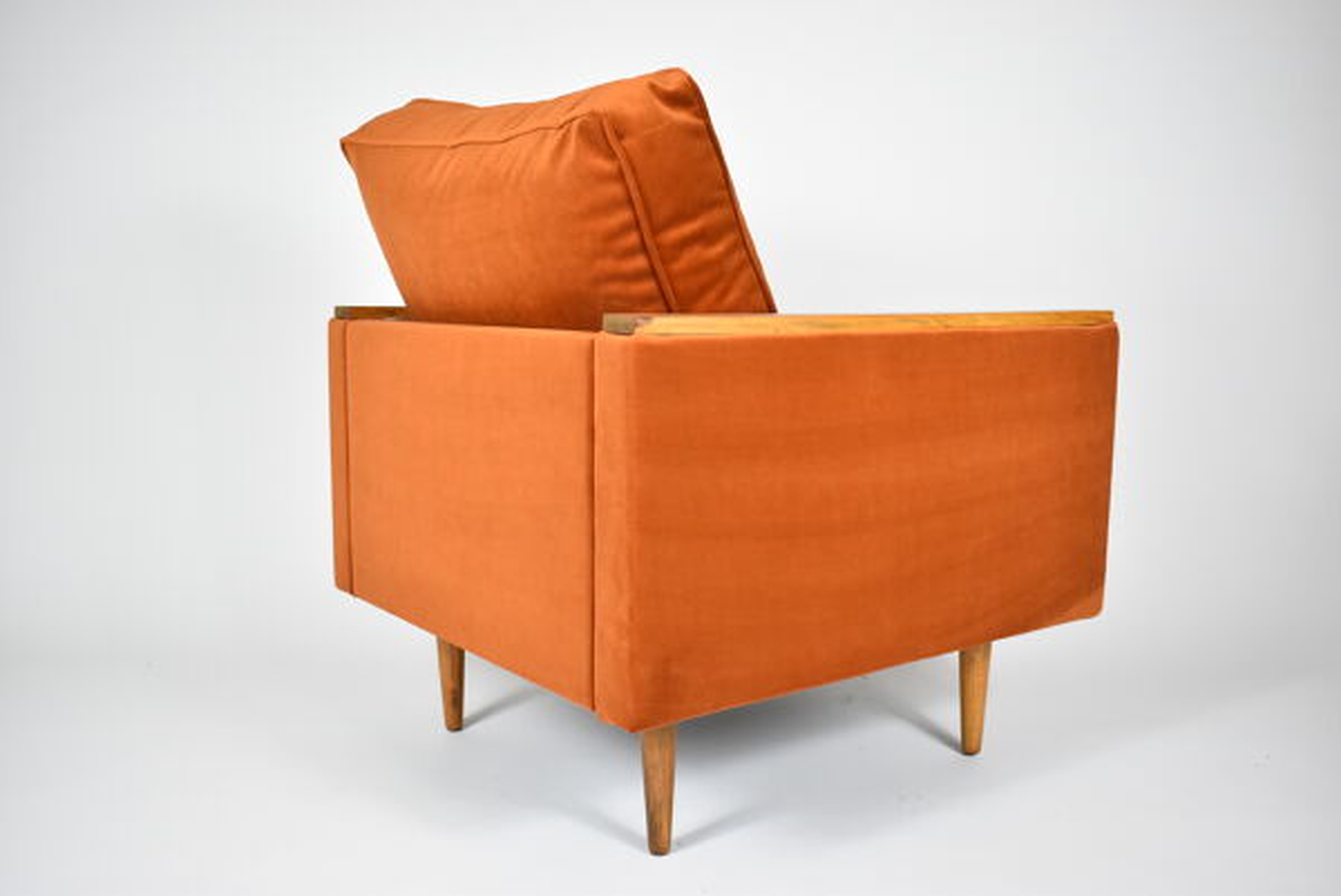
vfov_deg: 38.4
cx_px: 670
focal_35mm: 34
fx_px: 1286
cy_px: 448
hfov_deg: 55.1
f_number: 4
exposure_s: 1/125
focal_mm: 23
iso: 1250
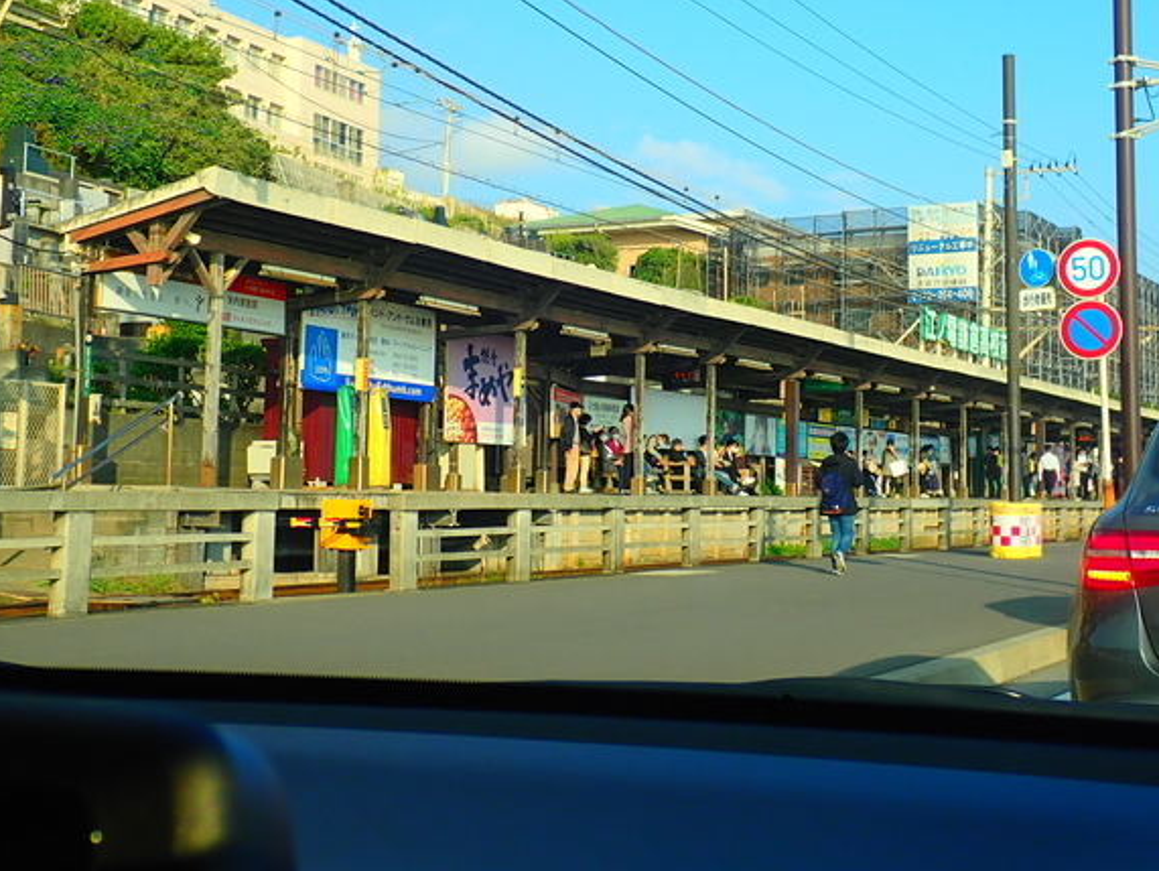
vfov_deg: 29.6
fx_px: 1642
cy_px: 313
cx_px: 546
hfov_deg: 38.9
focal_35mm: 49
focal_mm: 6.42
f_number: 3.5
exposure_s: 1/500
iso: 100
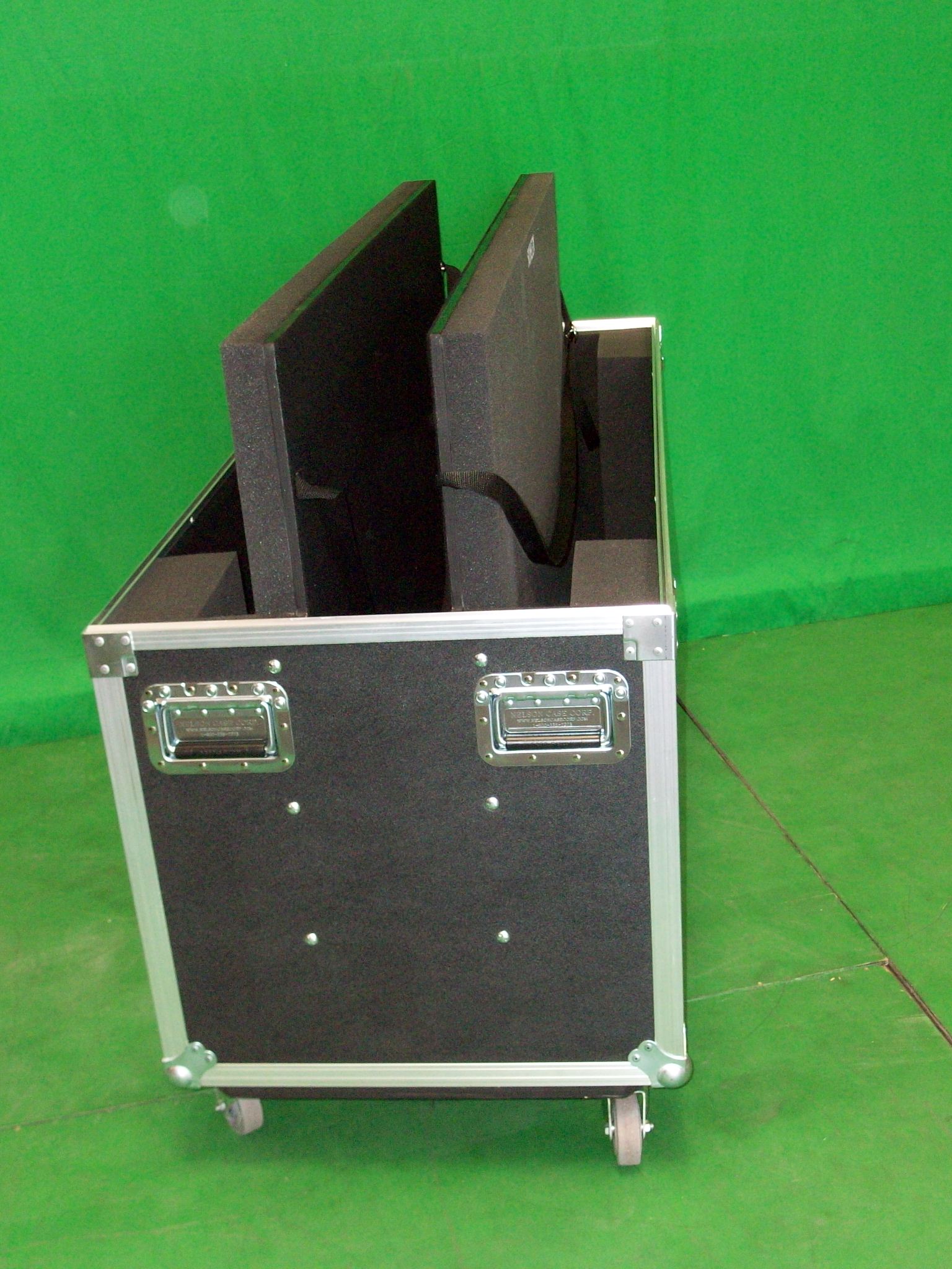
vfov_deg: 44.8
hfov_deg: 34.3
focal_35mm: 42
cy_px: 634
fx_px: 1540
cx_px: 476
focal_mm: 7.1
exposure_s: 1/65.1
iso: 200
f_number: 3.2
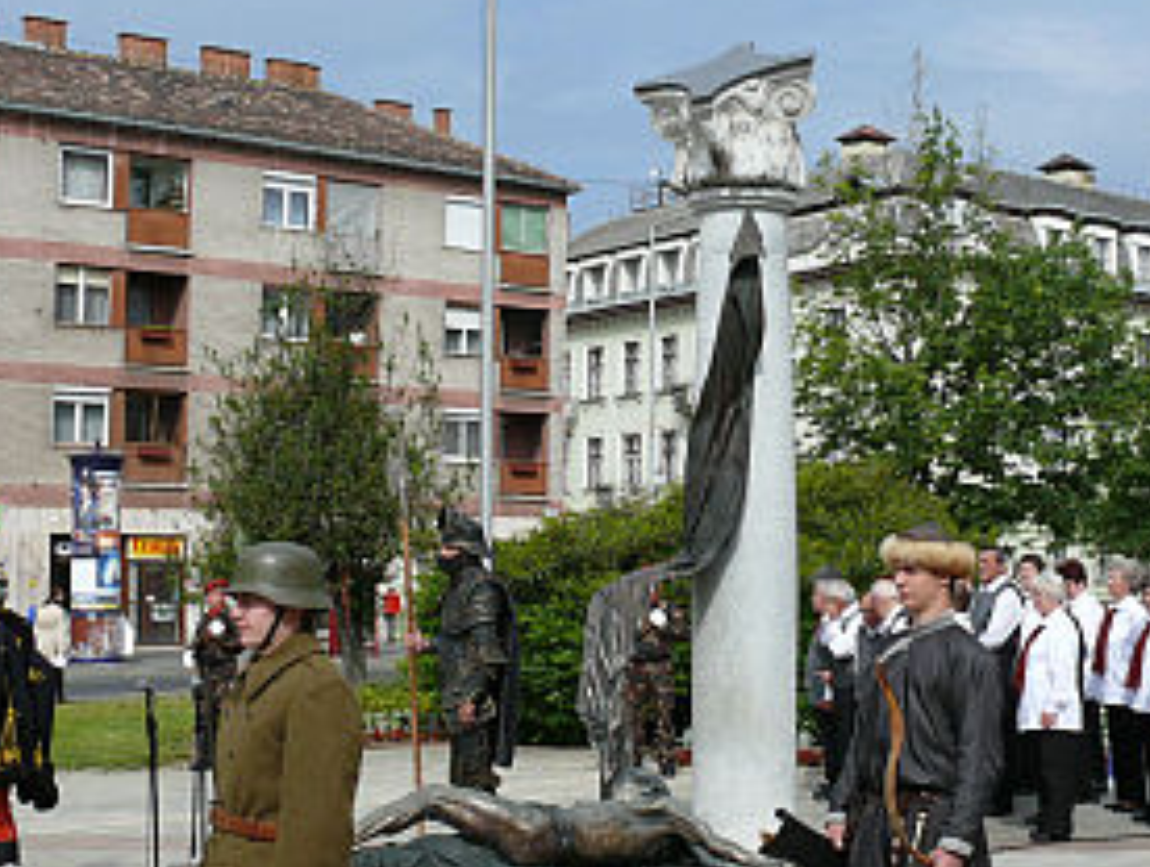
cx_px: 746
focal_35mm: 57
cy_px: 546
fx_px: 1897
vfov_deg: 25.7
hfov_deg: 33.5
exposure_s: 1/500
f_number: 6.3
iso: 100
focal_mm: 7.4
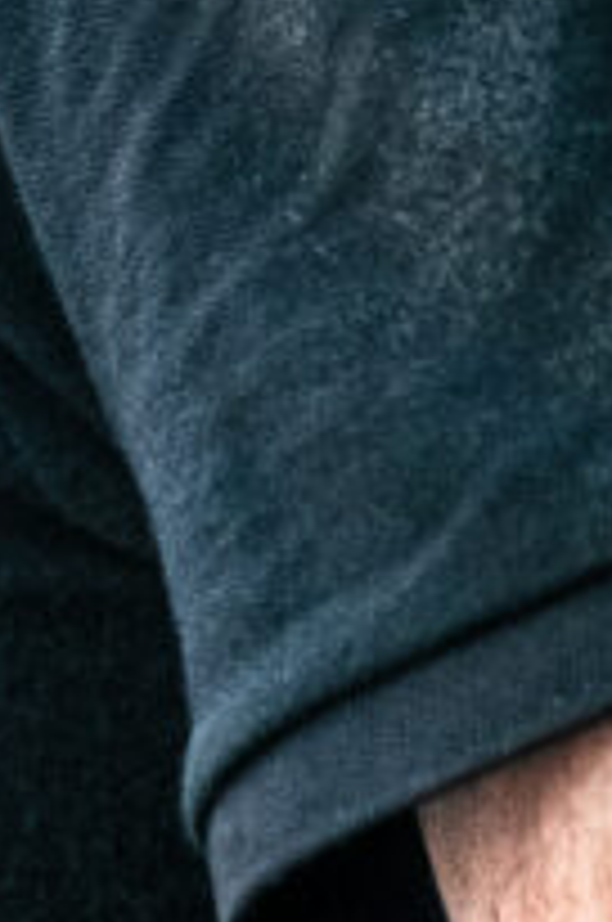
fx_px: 14967
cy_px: -1223
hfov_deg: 2.3
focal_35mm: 585
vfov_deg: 3.5
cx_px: 137
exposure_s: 1/500
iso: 160
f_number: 4
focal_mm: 50
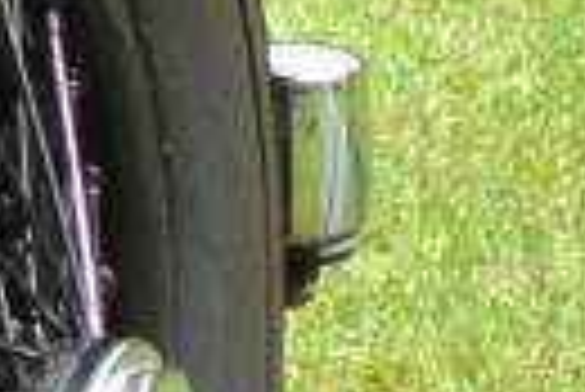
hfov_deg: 3.5
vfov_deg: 2.4
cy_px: -784
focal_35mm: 570
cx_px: -1022
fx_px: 9280
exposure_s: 1/125
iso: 110
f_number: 5.6
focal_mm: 55
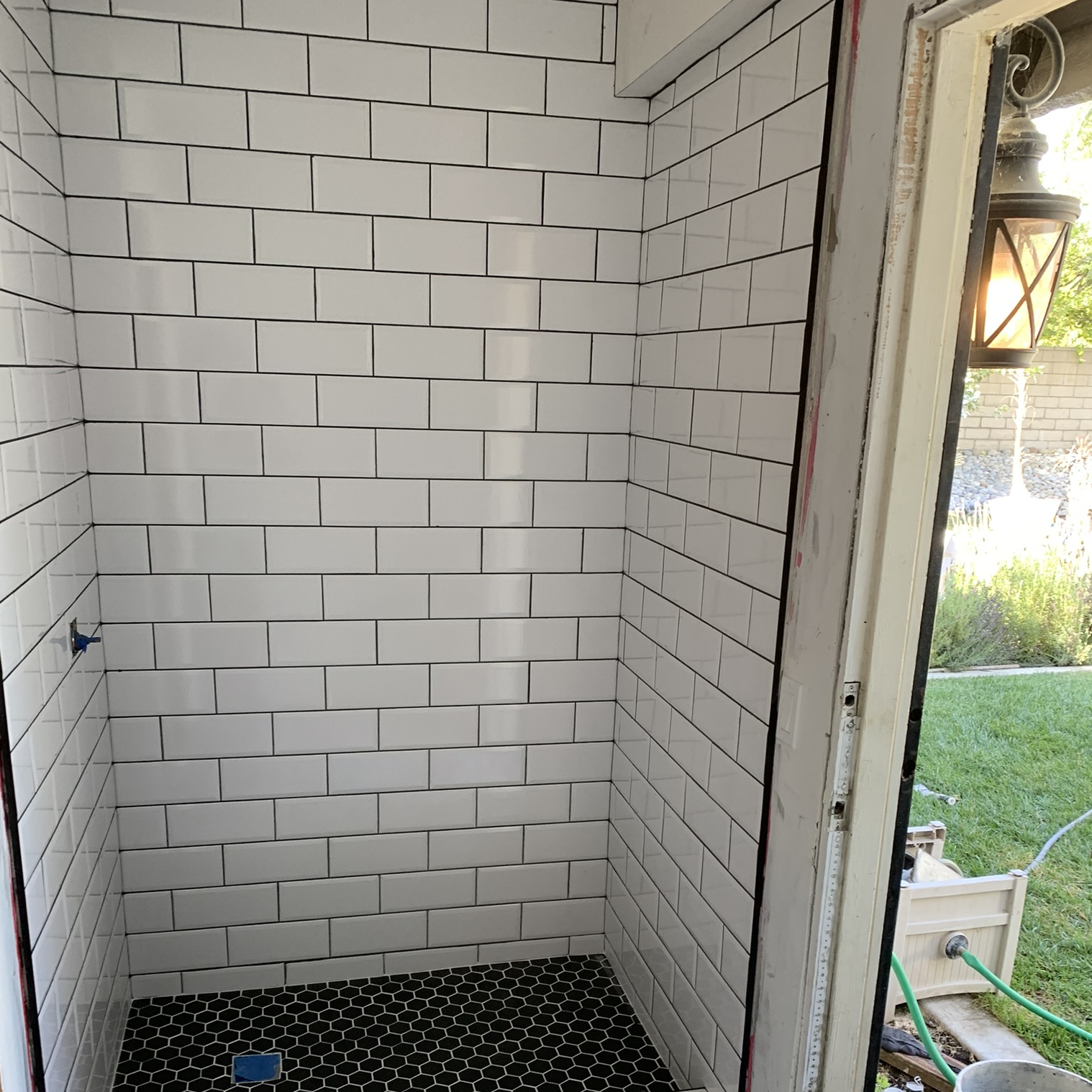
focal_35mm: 31
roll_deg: -2.3
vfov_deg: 51.6
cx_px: 549
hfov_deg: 52.5
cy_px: 721
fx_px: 1106
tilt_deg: -15.6
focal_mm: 4.25
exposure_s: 1/94
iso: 100
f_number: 1.8
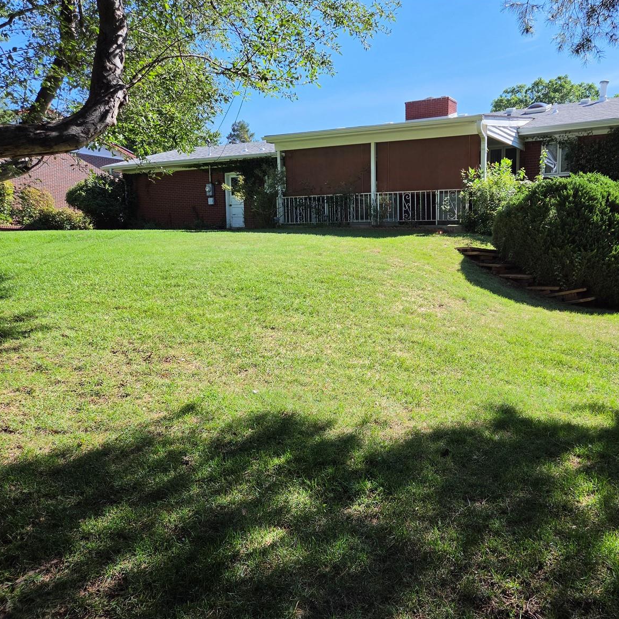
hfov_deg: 56.5
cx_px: 395
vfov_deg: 57.3
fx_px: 566
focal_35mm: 28
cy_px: 316
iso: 80
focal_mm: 5.4
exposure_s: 1/2737
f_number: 1.8
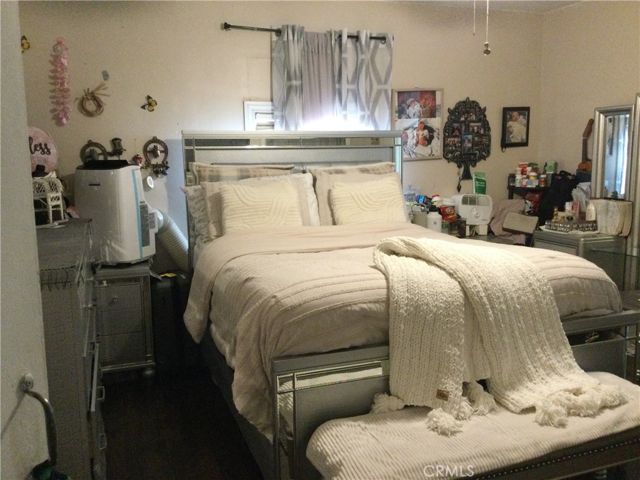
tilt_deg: -7.9
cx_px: 320
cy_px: 240
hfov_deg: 58.4
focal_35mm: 31
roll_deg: -0.6
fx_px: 573
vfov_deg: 45.4
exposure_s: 1/30
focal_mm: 3.3
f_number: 2.4
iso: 200
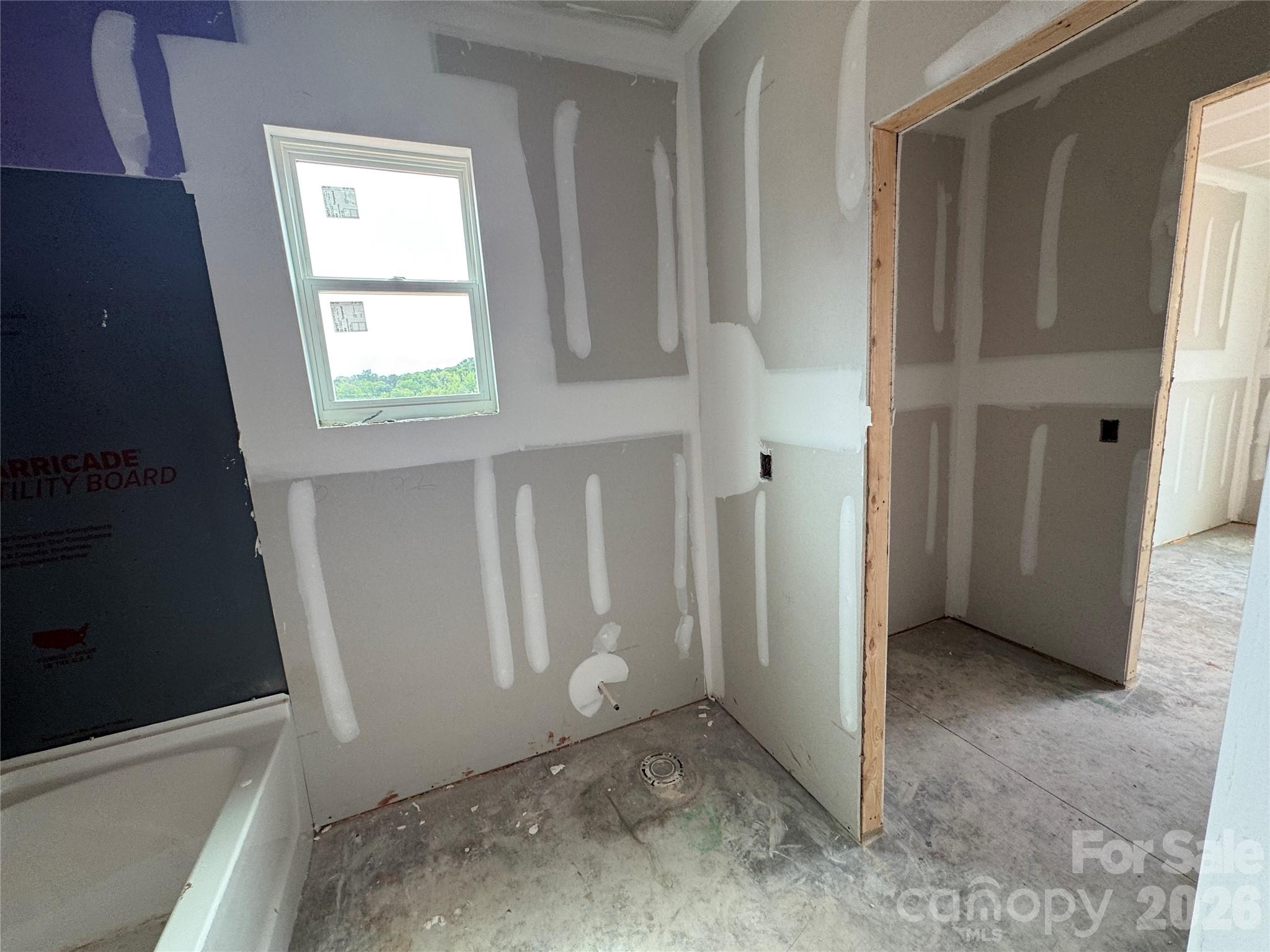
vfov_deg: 85.7
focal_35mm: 14
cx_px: 635
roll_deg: +3.3
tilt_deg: -11.6
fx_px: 514
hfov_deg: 102.1
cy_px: 476
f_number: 2.2
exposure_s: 1/99
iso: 125
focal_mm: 2.22
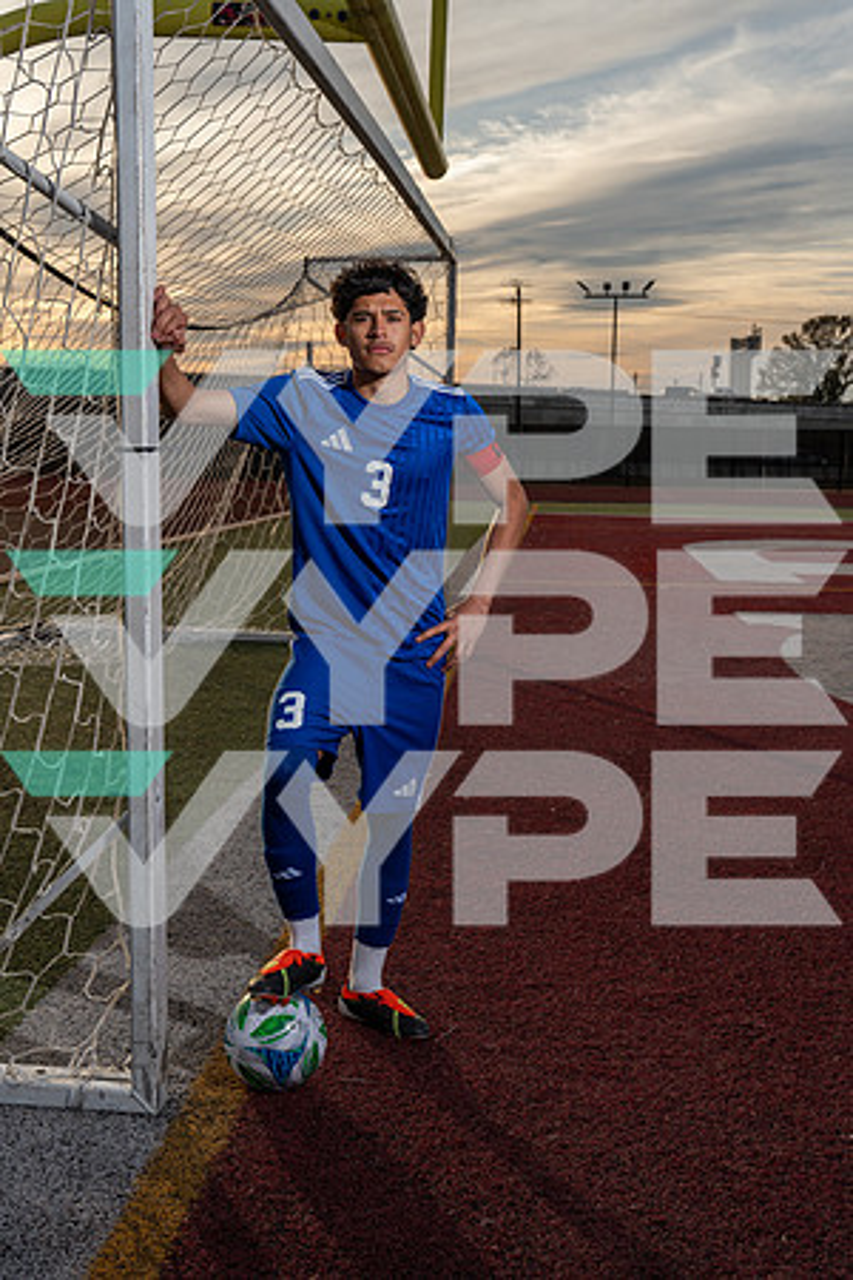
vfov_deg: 43.6
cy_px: 640
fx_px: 1599
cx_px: 426
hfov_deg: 29.9
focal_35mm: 45
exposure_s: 1/250
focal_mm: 45
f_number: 8
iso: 100
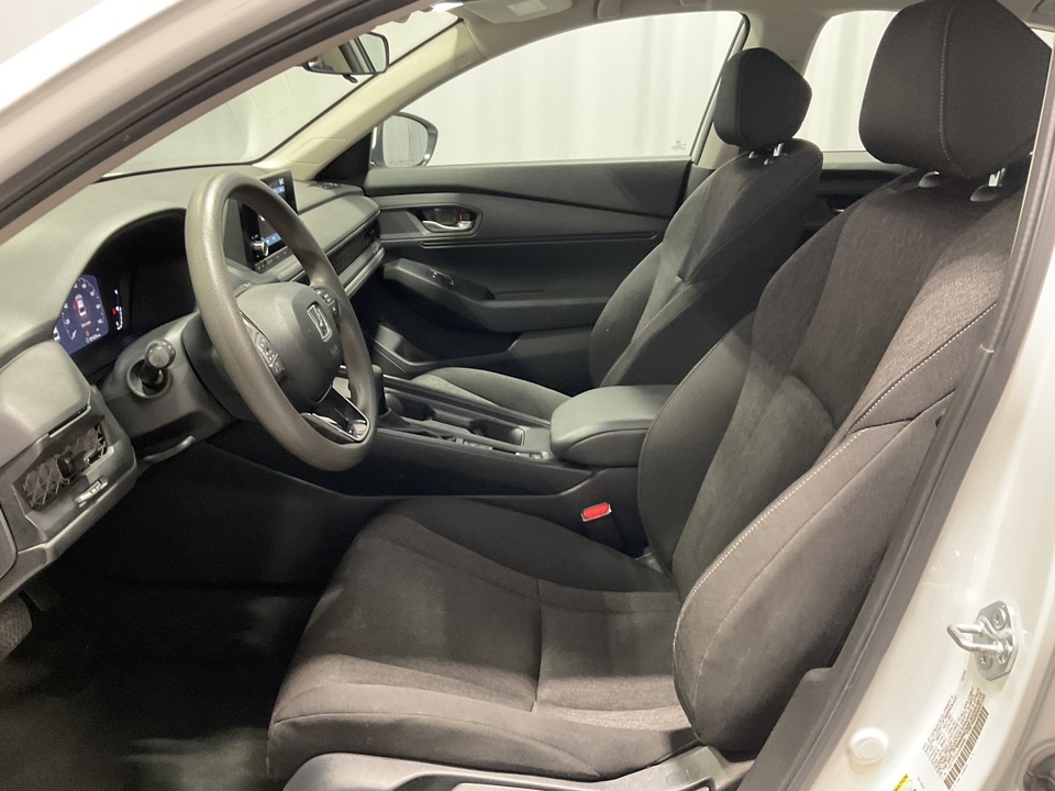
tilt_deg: -19.5
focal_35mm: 29
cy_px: 396
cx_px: 528
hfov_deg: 61.7
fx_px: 884
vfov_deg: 48.2
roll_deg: -1.7
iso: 250
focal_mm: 3
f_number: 1.8
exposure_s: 1/30
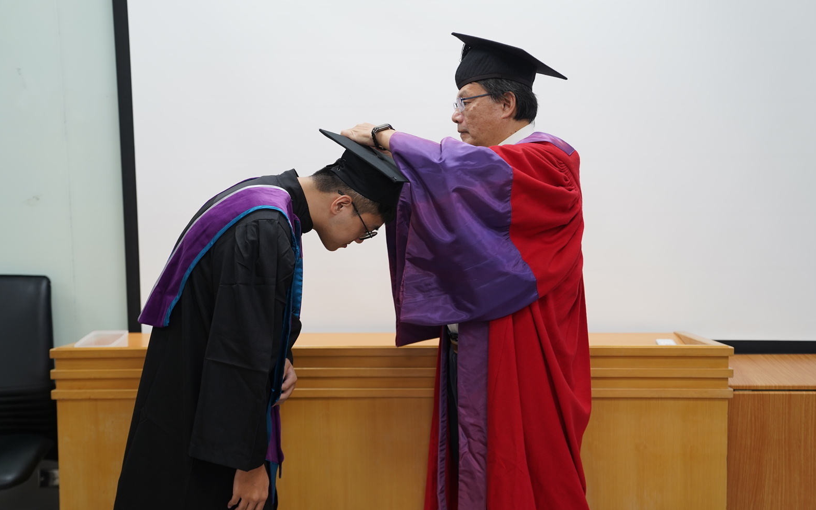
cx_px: 415
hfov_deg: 38.2
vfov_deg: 24.4
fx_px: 1179
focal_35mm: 53
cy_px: 244
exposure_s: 1/60
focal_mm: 51
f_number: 2.8
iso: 200
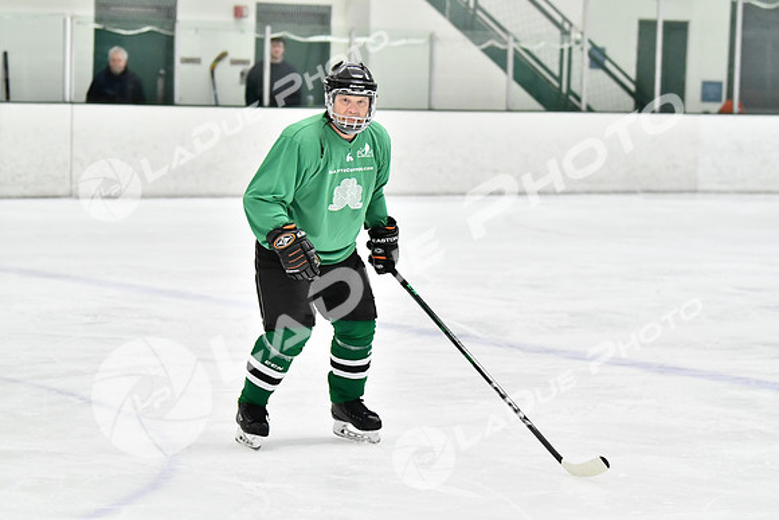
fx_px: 3311
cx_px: 390
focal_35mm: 153
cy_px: 260
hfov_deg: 13.4
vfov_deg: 9.0
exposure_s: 1/1250
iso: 5000
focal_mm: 102
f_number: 2.8
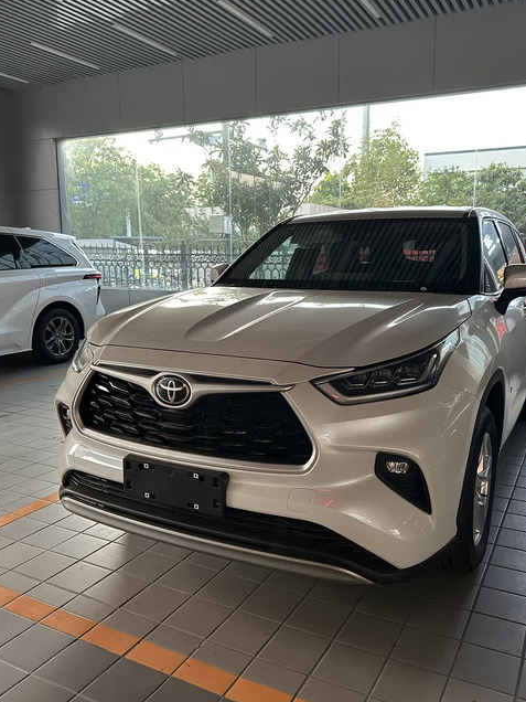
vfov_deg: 61.7
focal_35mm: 29
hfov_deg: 48.2
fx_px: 588
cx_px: 278
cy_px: 358
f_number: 1.78
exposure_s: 1/60
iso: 400
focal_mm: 6.86
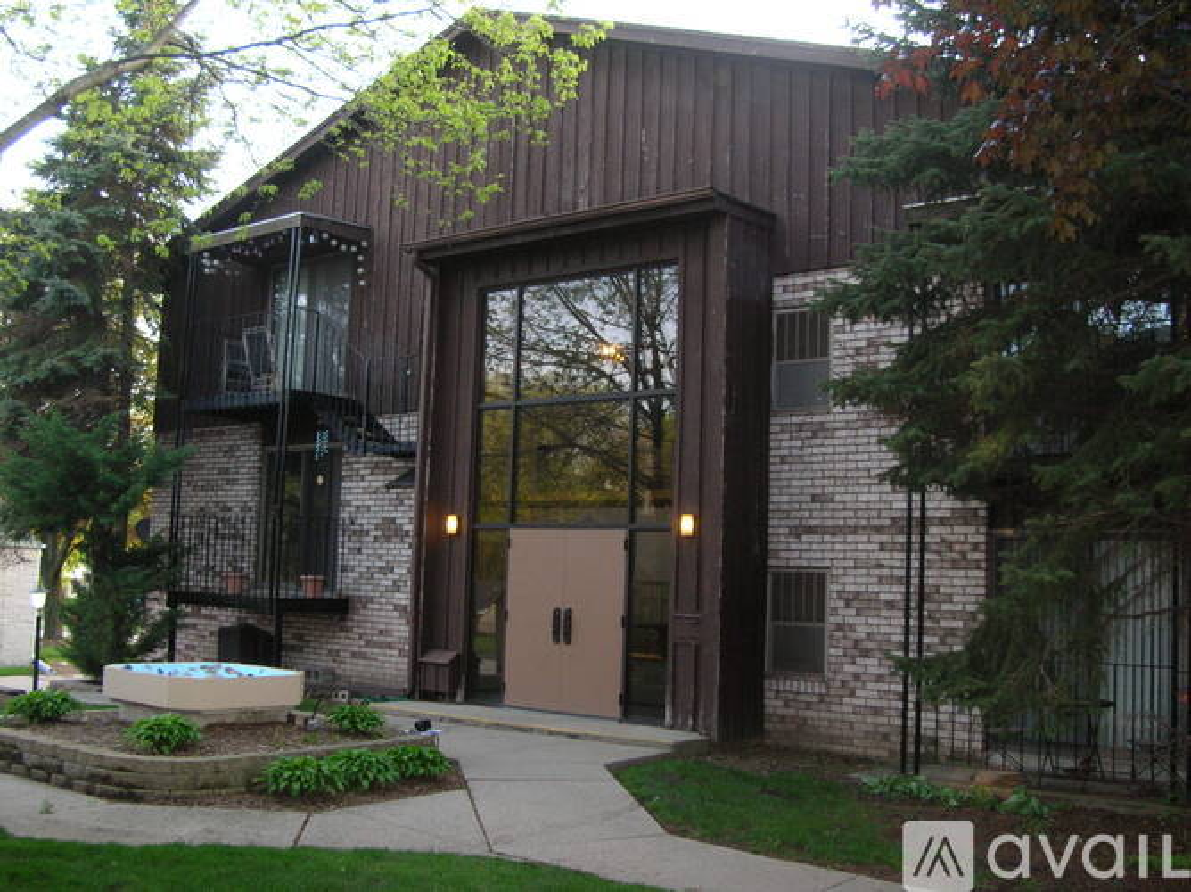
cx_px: 596
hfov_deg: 51.4
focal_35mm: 36
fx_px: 1238
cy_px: 446
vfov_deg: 39.6
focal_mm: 6
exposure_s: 1/60.1
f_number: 2.7
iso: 103
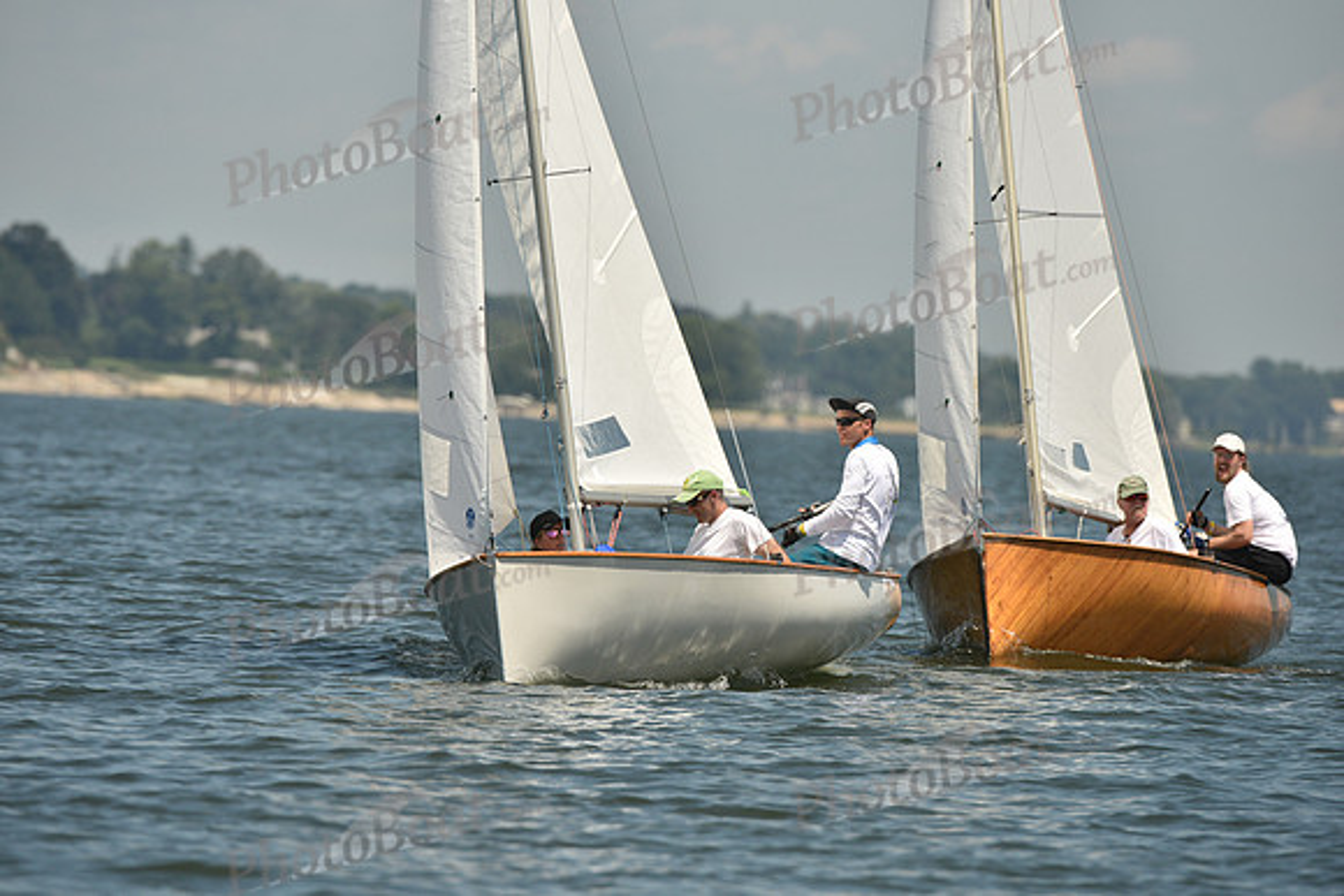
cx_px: 672
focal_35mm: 400
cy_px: 448
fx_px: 14936
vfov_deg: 3.4
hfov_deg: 5.2
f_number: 7.1
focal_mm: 400
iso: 250
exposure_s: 1/1250
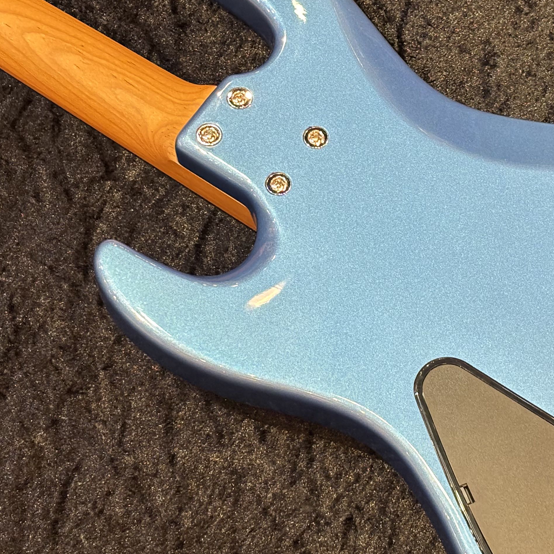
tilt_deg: -67.1
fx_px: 1774
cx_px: 393
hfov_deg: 17.7
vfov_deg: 17.7
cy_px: 290
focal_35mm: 98
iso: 320
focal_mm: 5.96
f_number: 1.6
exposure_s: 1/30
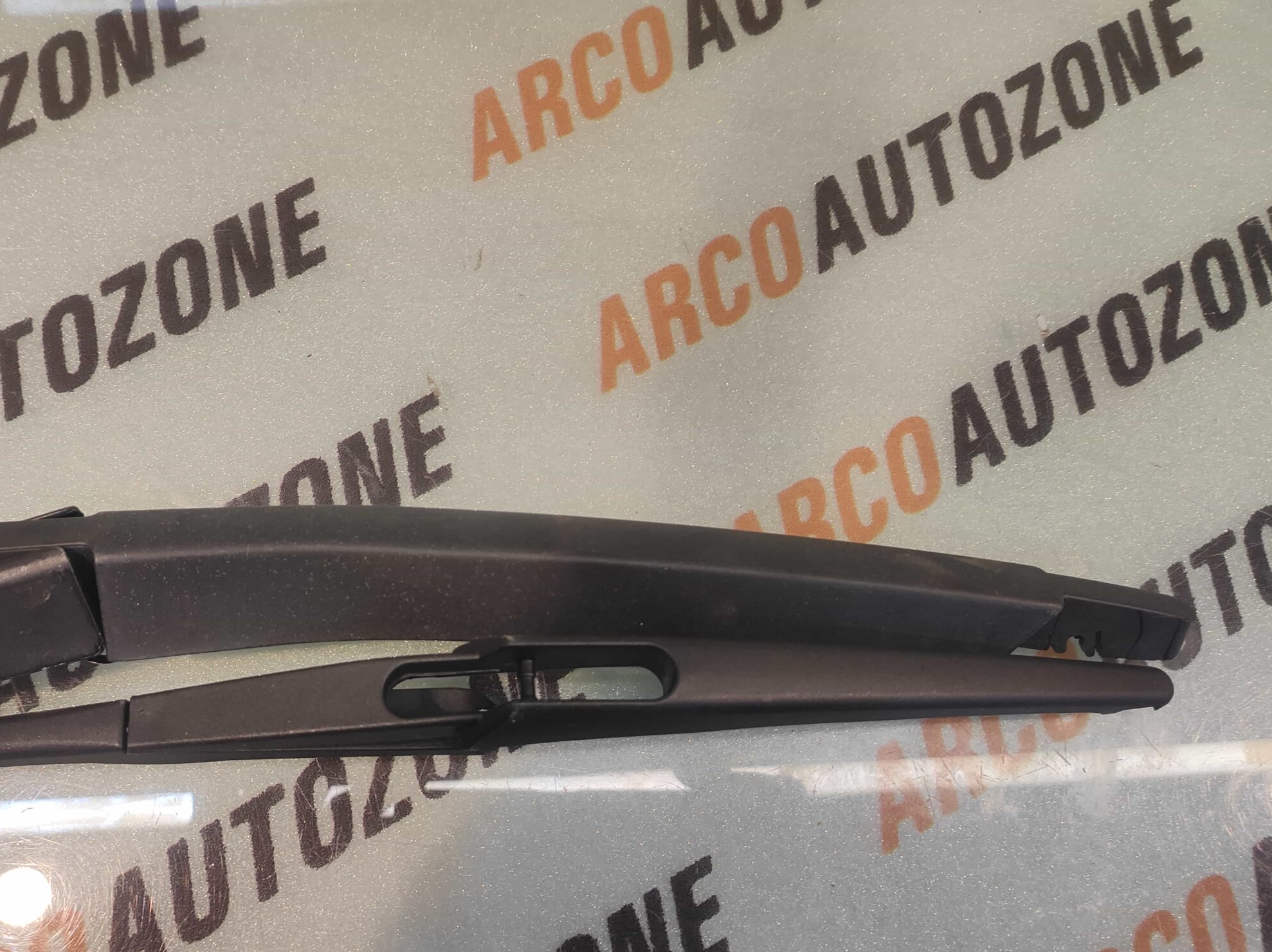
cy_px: 588
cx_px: 498
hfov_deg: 75.4
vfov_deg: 60.3
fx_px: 808
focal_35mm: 22
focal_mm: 4.74
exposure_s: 1/33
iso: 89
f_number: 1.79
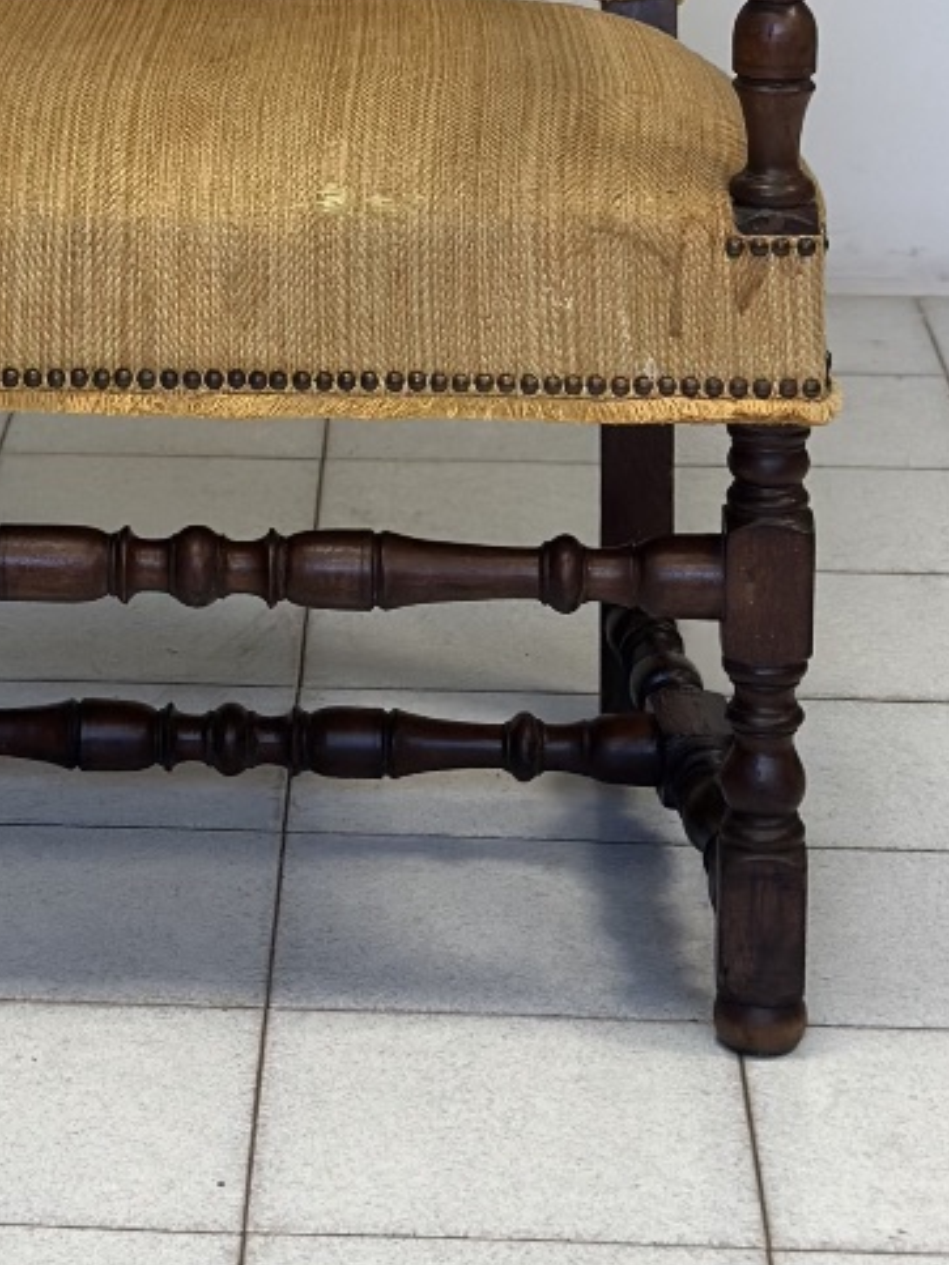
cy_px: -81
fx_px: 4350
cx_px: 256
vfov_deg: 16.1
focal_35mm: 119
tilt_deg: -9.6
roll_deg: +0.4
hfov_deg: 12.4
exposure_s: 1/100
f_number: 1.78
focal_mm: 6.86
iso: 125
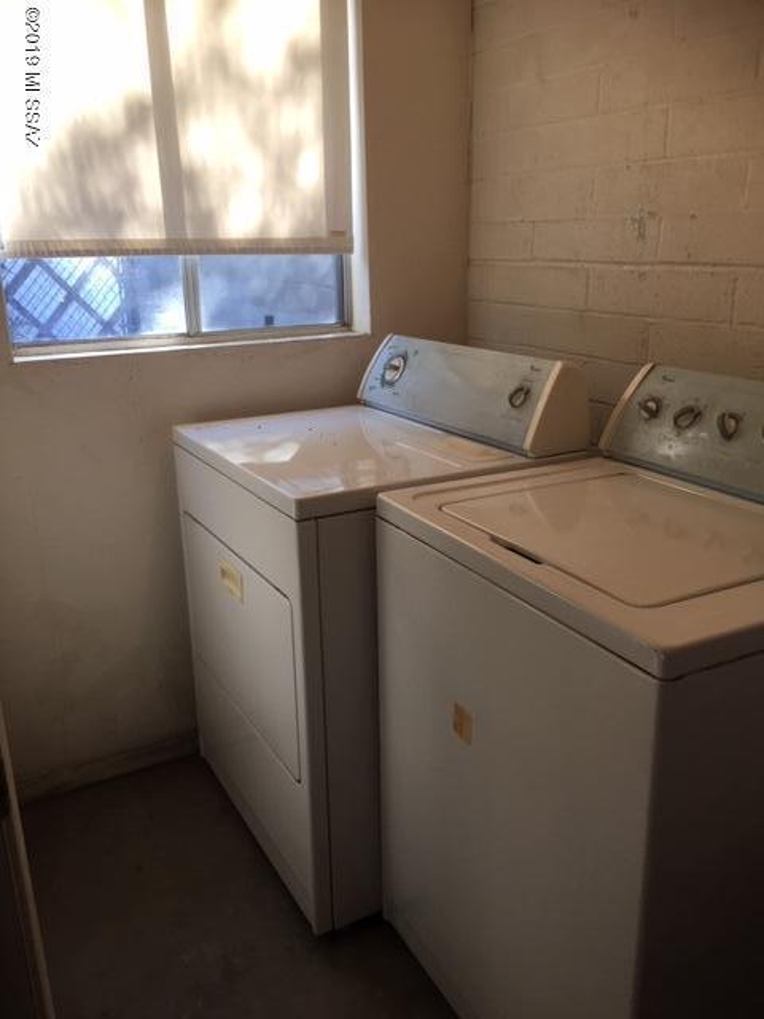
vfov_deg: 61.7
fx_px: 853
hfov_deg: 48.2
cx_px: 382
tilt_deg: -16.2
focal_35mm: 29
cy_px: 510
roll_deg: +2.9
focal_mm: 4.15
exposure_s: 1/60
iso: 32
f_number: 2.2
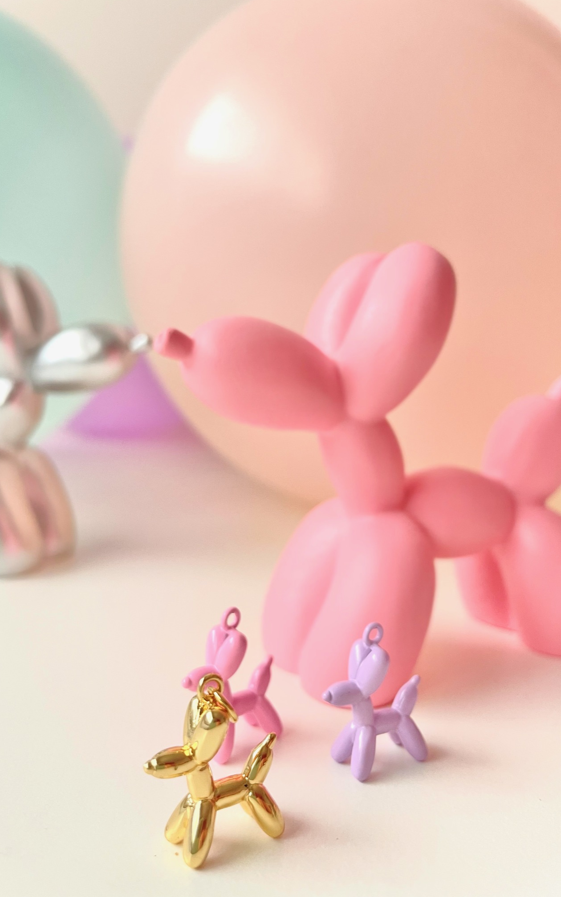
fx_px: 685
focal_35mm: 28
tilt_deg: -6.6
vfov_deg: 66.5
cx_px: 300
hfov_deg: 44.5
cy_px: 442
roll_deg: -2.8
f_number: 1.6
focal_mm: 4.2
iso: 125
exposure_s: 1/77
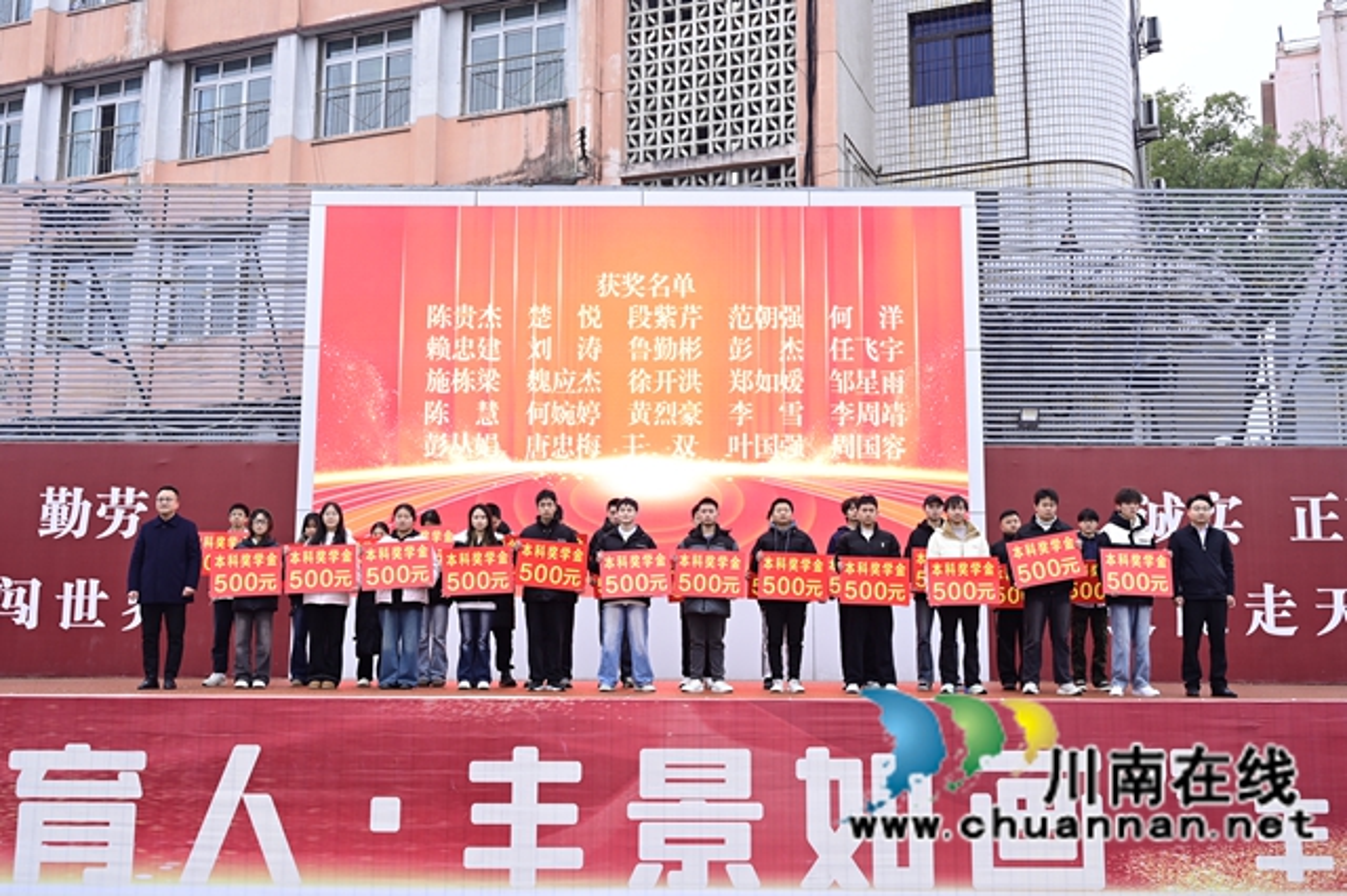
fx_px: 1384
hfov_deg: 51.9
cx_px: 674
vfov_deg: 35.9
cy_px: 448
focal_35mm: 37
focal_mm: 37
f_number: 4.5
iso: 640
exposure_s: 1/200
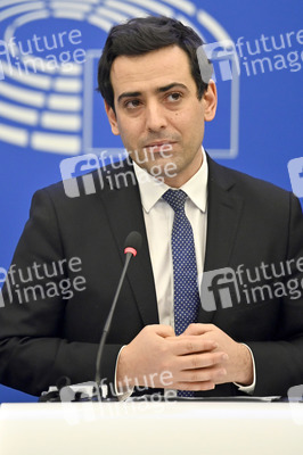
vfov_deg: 10.3
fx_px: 2529
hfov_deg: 6.9
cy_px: 228
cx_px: 152
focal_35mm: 200
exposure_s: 1/400
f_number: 2.8
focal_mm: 200
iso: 1600
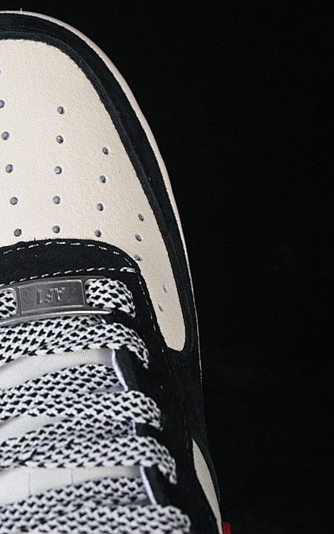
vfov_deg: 18.1
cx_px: 3
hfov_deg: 11.3
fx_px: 1674
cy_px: 267
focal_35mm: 115
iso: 160
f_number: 6.3
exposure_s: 1/60
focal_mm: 50
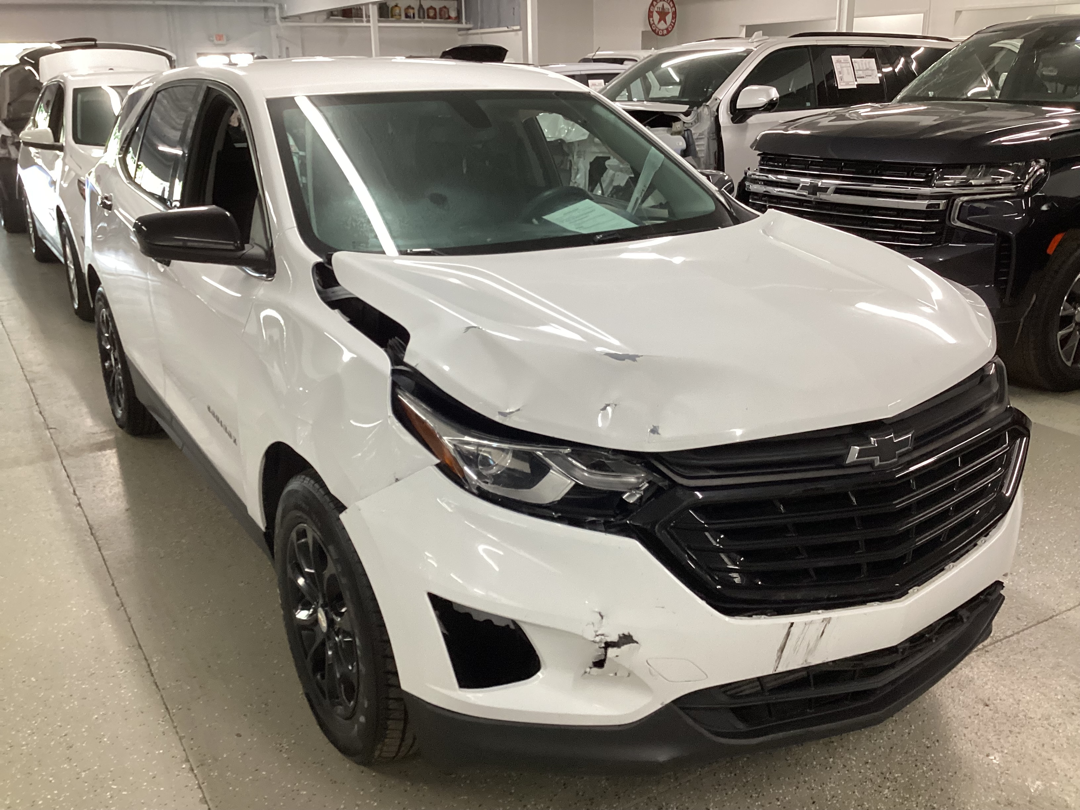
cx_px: 540
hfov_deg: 58.4
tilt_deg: -21.6
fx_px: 967
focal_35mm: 31
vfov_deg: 45.4
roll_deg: +0.1
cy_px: 405
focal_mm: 3.3
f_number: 2.4
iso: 125
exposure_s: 1/50
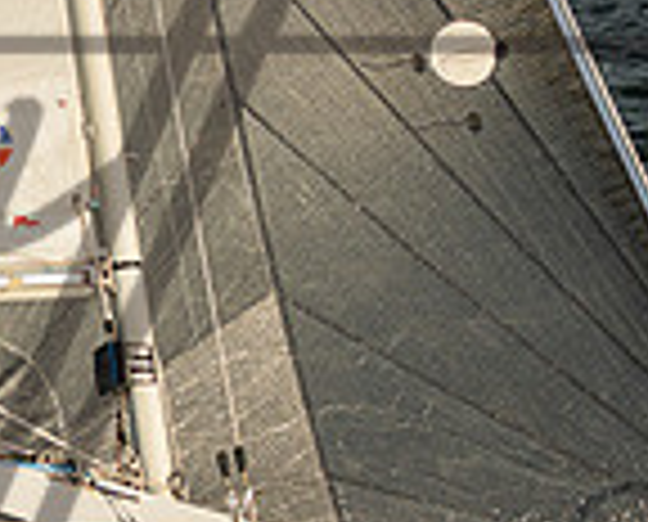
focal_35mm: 395
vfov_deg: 3.9
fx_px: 7596
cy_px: 151
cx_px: -338
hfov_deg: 4.8
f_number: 4.5
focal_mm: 100
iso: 160
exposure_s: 1/3200
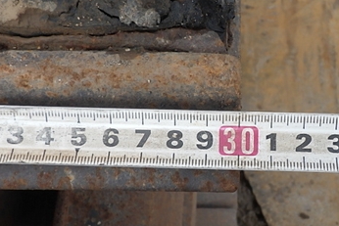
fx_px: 462
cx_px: 233
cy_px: 124
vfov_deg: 27.5
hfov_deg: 39.7
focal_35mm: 49
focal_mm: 6.1
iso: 125
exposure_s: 1/200
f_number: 4.6
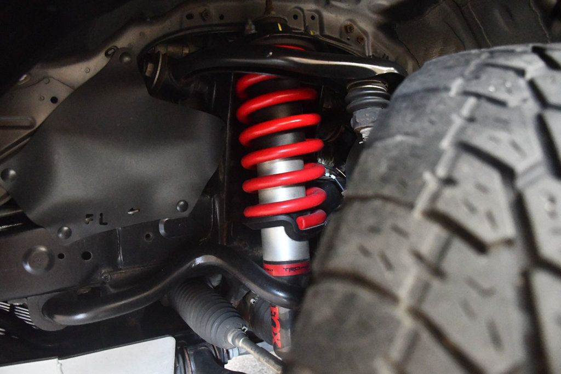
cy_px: 187
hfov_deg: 67.4
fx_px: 421
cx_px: 280
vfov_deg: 47.9
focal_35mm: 27
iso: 10000
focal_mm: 18
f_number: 3.5
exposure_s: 1/60
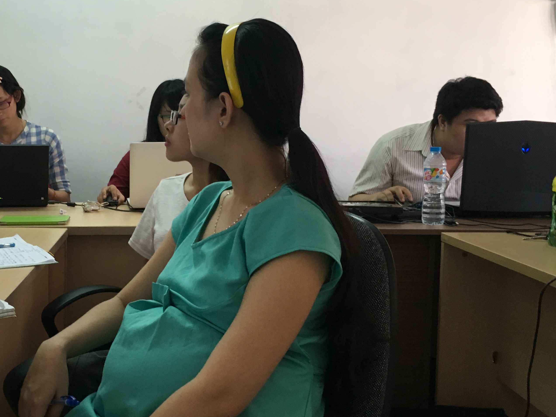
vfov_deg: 31.5
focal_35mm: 46
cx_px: 164
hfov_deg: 40.5
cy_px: 202
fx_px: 739
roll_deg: -0.4
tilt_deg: -4.8
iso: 125
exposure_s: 1/33
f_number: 2.2
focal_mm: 4.15
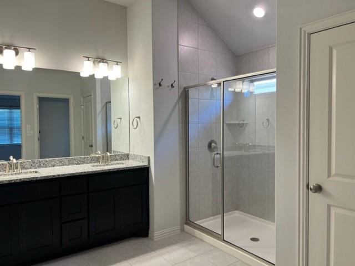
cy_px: 133
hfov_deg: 67.3
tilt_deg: -1.8
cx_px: 178
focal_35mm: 26
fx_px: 267
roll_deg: +0.4
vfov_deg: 53.1
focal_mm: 5.7
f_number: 1.5
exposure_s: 1/120
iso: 80
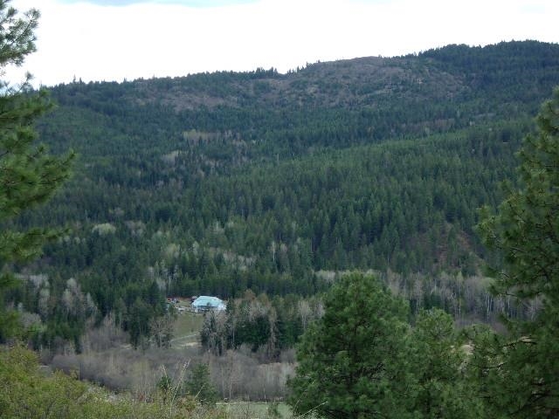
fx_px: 1744
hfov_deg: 18.2
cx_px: 280
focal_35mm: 108
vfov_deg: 13.7
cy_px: 210
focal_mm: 19.6
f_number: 6.6
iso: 80
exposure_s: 1/80
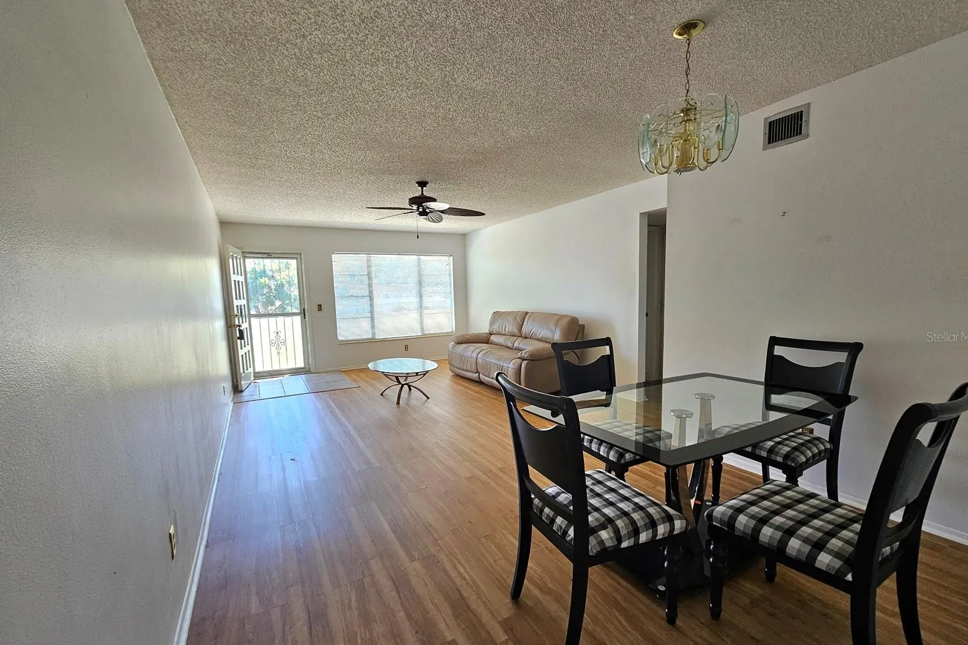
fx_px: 376
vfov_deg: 81.2
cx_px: 484
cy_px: 336
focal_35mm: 14
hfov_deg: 104.3
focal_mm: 2.2
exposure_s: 1/60.2
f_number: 2.2
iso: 80
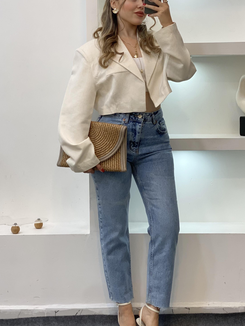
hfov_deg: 21.0
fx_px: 661
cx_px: 121
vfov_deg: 27.8
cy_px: 158
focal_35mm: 70
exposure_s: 1/100
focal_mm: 6
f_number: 2
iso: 64
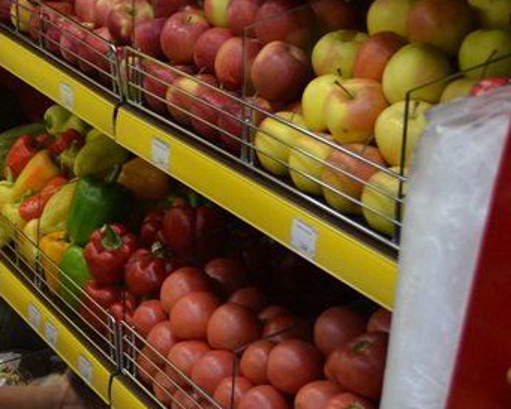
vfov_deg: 14.0
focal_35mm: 110
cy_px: 227
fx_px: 1664
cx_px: -112
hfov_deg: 16.7
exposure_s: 1/60
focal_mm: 26
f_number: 4.2
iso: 450
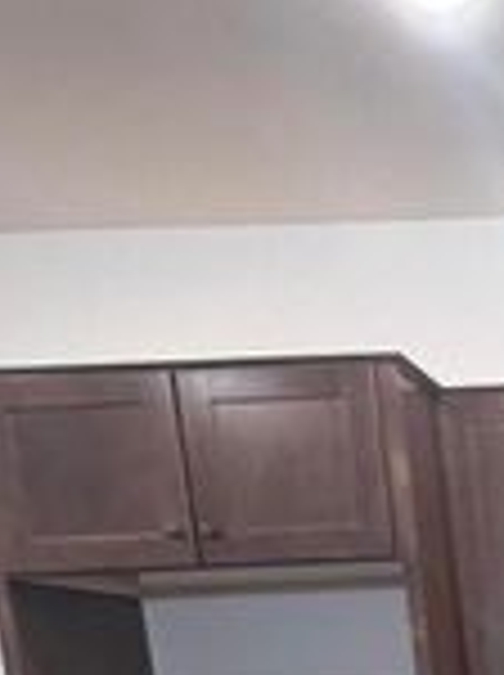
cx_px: 904
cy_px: 907
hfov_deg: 19.2
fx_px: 1129
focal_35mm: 58
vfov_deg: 27.2
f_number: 1.8
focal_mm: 1.57
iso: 250
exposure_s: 1/60
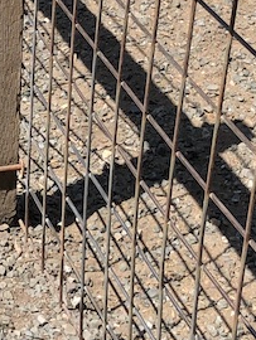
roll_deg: -0.9
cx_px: -69
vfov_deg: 14.2
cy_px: 70
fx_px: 1359
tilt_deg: -24.4
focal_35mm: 138
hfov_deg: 10.5
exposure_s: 1/1156
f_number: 1.8
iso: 20
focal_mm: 4
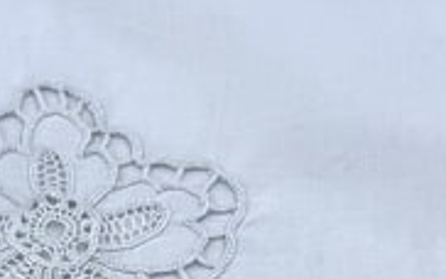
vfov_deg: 8.5
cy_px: 622
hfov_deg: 14.6
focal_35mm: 143
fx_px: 1739
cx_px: 167
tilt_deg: -65.6
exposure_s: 1/100
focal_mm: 6.76
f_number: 1.78
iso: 80
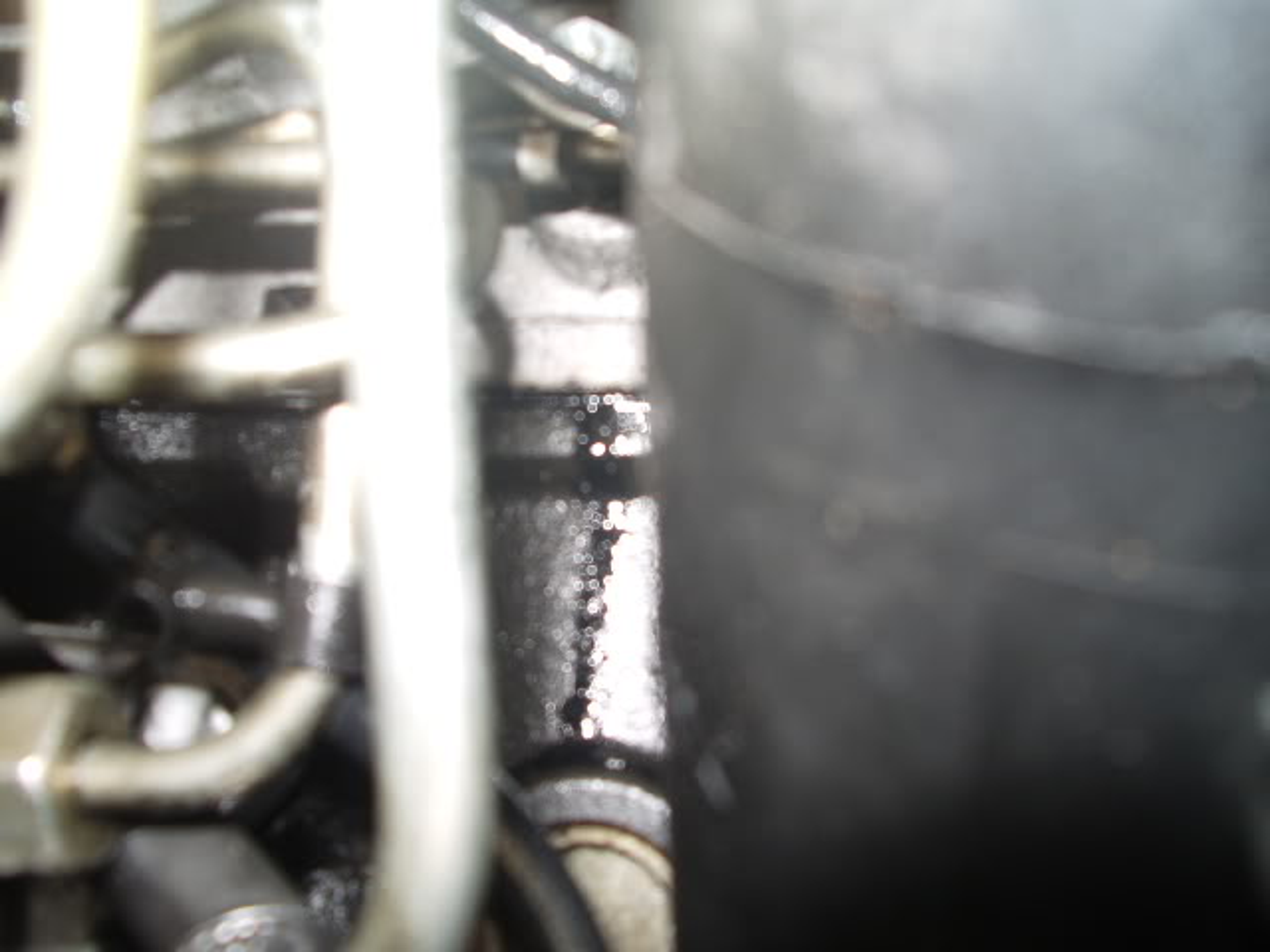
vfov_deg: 40.7
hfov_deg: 52.6
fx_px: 1284
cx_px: 635
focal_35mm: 35
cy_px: 476
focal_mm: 5.8
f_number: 2.6
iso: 50
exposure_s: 1/40
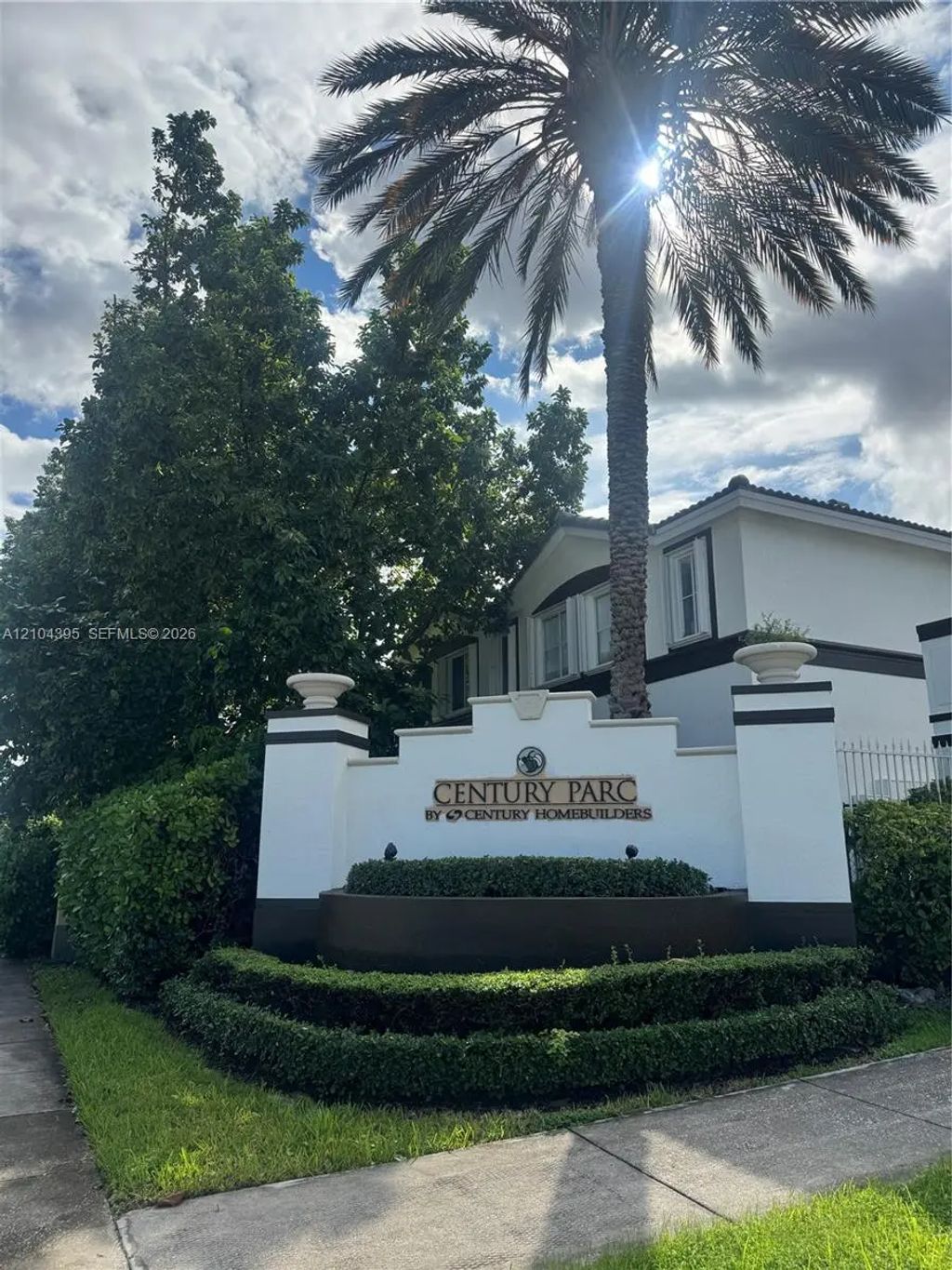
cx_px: 476
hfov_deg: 56.8
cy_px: 635
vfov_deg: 71.6
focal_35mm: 24
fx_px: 880
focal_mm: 6.76
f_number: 1.78
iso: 80
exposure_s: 1/4950
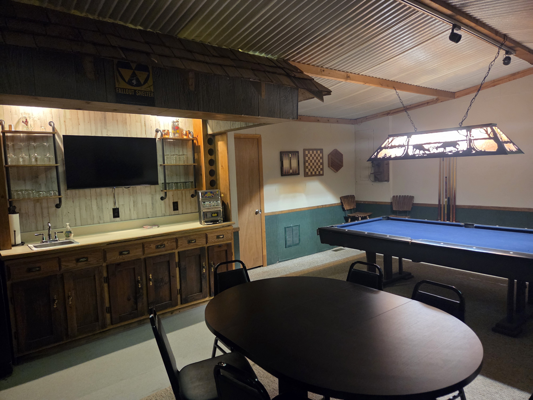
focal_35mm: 23
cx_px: 266
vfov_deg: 58.9
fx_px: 354
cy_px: 200
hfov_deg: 73.9
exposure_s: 1/120
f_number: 1.8
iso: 1250
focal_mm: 5.4
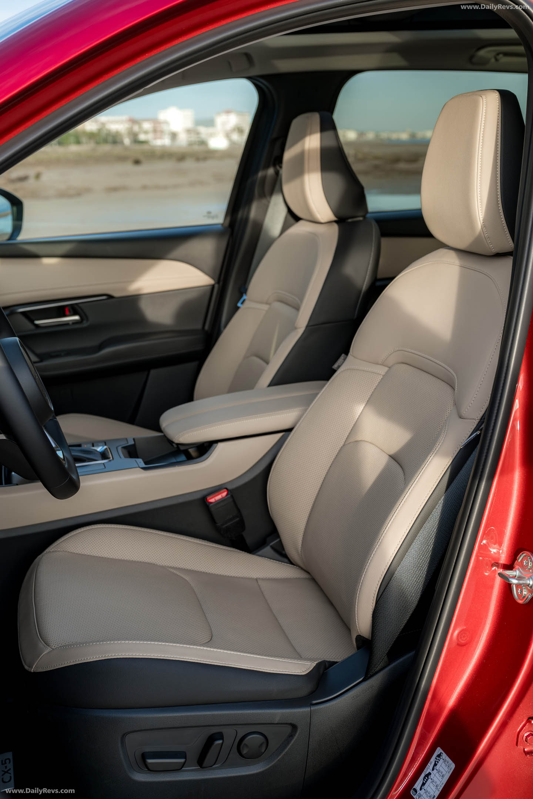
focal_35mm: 38
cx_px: 266
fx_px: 844
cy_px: 400
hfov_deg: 35.1
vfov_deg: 50.7
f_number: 5
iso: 200
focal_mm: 38
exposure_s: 1/80
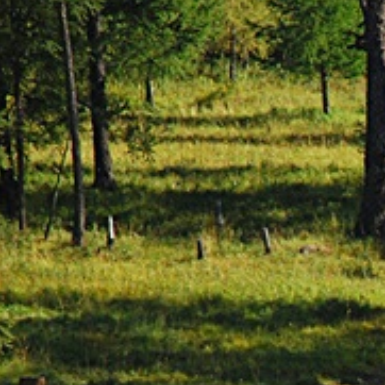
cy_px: 530
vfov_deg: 2.3
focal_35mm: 763
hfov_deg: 2.3
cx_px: 645
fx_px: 9599
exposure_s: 1/800
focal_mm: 135
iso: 400
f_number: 5.6
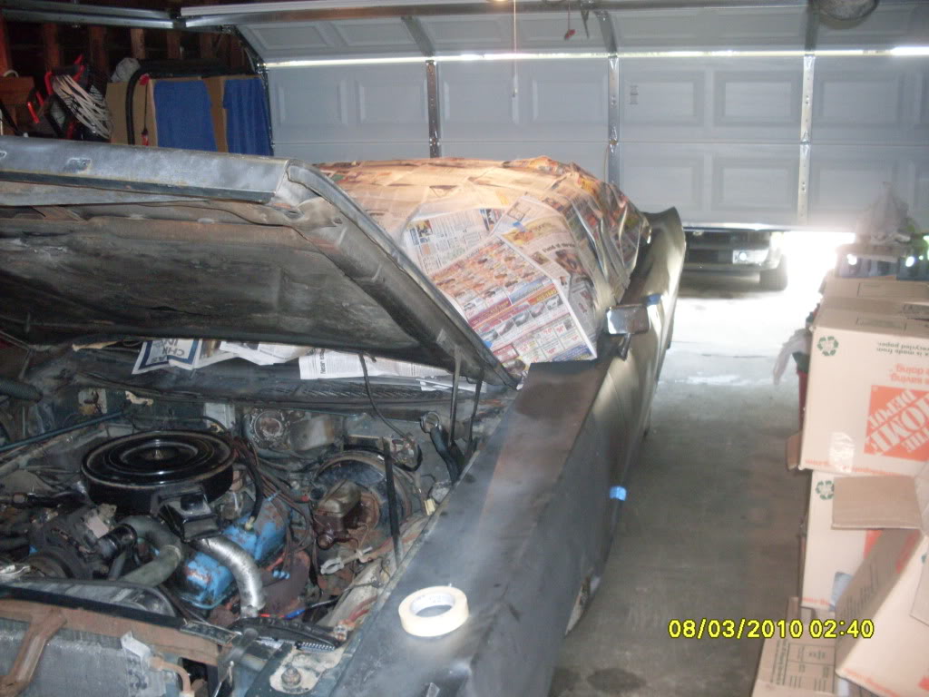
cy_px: 348
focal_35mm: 38
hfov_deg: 49.0
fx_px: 1020
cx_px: 464
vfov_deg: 37.7
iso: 200
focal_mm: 6.3
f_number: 2.8
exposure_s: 1/45
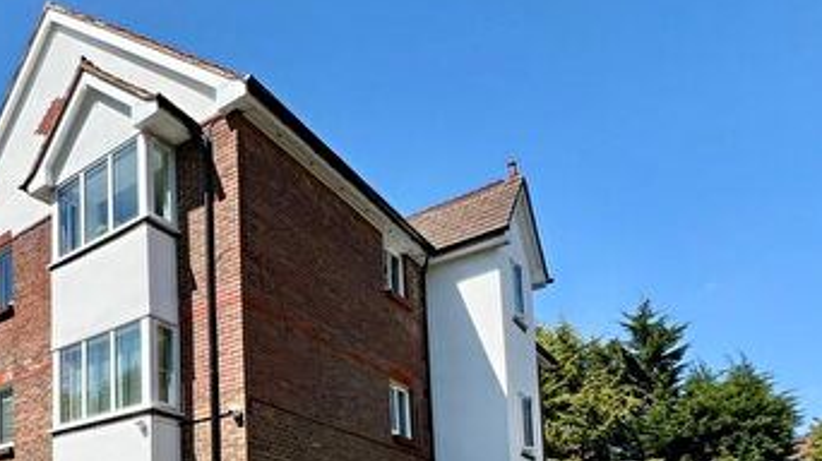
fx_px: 632
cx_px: 0
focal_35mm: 29
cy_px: 529
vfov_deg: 33.8
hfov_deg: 52.5
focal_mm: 1.57
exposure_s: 1/986
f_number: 1.8
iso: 32
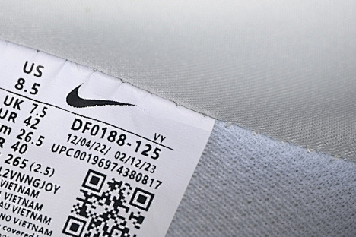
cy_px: 194
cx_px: 73
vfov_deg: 7.9
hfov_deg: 11.8
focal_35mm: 173
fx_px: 1711
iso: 160
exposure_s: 1/80
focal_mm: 50
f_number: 7.1
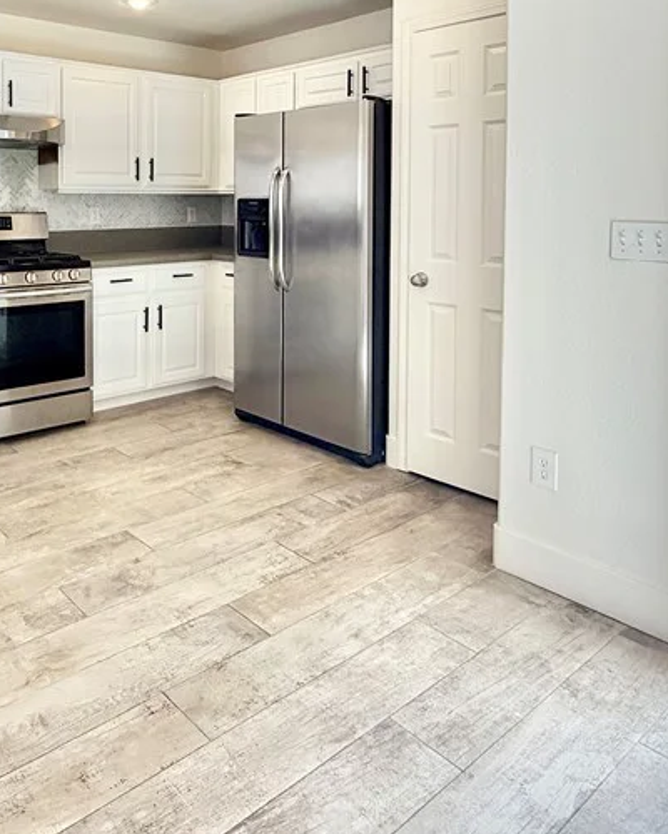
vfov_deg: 59.2
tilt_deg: -1.9
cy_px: 217
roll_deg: -0.3
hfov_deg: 49.6
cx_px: 172
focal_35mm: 28
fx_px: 692
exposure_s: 1/184
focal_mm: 2.22
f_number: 2.2
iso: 64
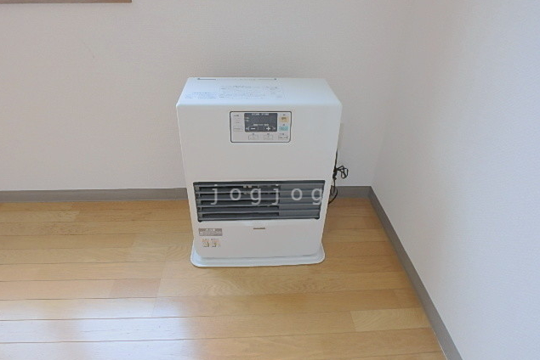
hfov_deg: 78.6
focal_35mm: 22
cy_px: 194
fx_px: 330
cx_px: 269
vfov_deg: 57.2
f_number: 3.5
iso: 200
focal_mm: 3.7
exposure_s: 1/30
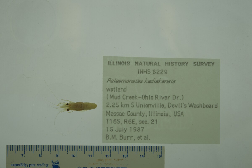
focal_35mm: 60
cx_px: 126
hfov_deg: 33.4
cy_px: 84
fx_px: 420
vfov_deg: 22.6
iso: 50
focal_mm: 60
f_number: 9
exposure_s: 1/100
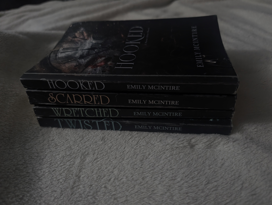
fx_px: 189
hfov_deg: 71.5
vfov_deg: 56.9
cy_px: 102
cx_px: 136
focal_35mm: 24
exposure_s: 1/60
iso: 631
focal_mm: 6.9
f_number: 1.68
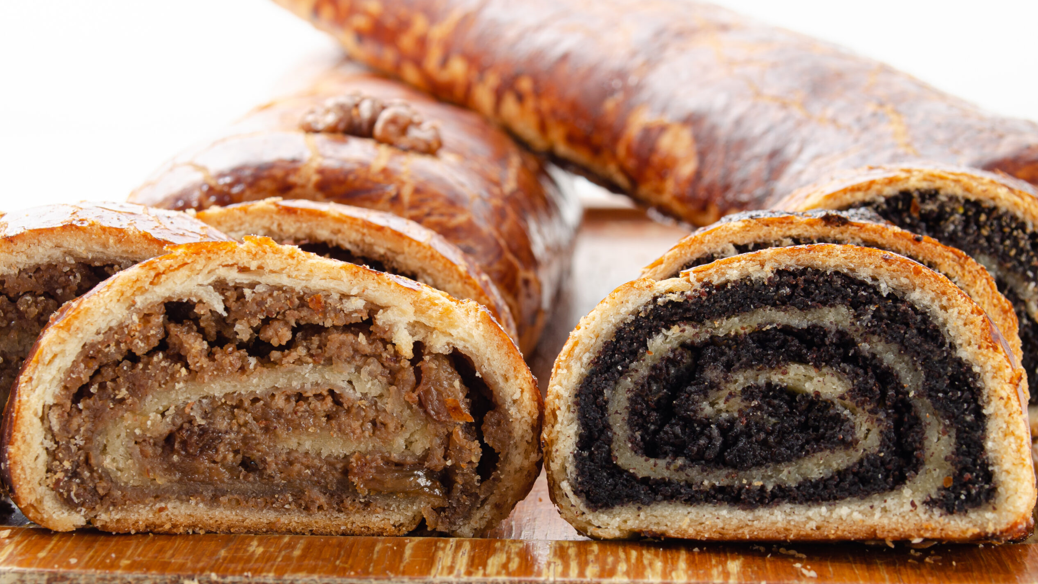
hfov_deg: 21.8
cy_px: 277
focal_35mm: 98
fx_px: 2697
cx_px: 520
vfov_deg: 12.4
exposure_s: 1/125
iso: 100
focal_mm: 62
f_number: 11
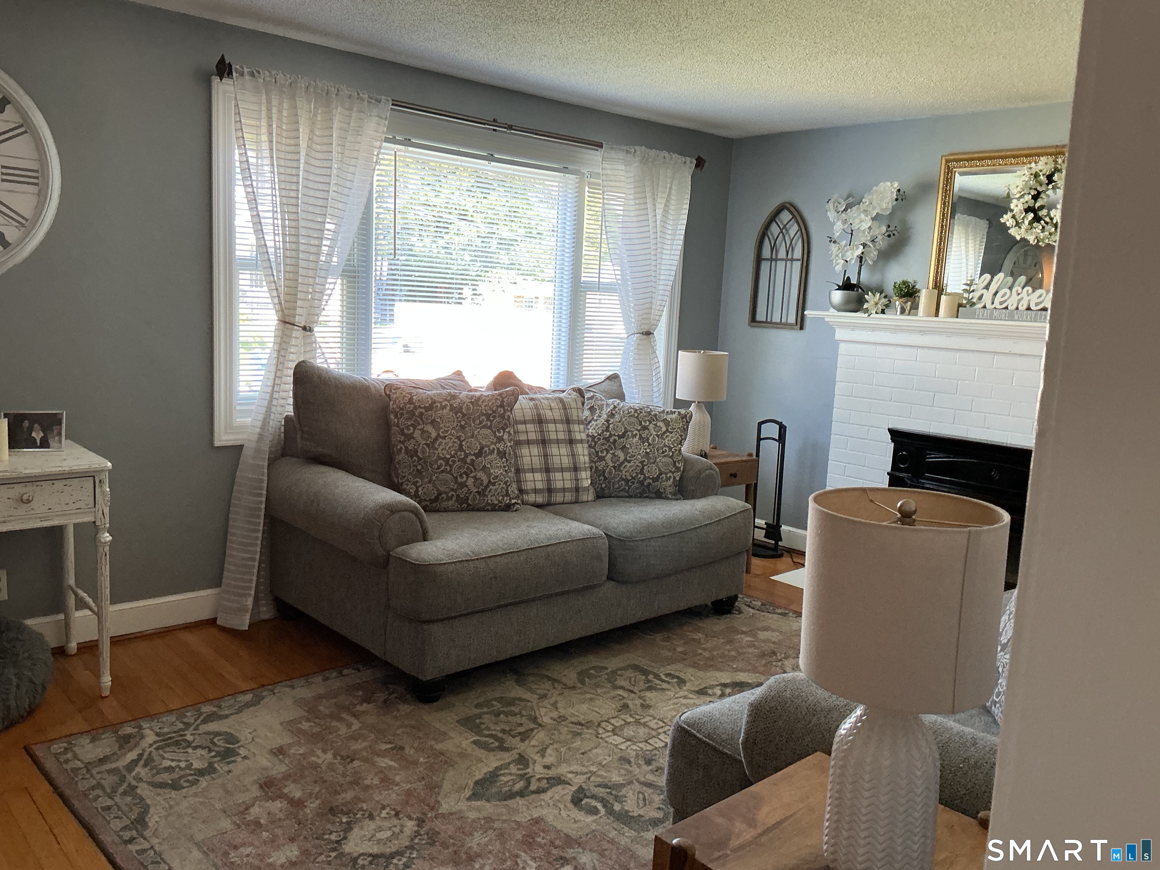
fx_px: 972
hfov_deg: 61.7
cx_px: 580
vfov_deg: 48.2
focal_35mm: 29
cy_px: 435
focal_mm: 3
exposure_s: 1/60
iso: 80
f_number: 1.8
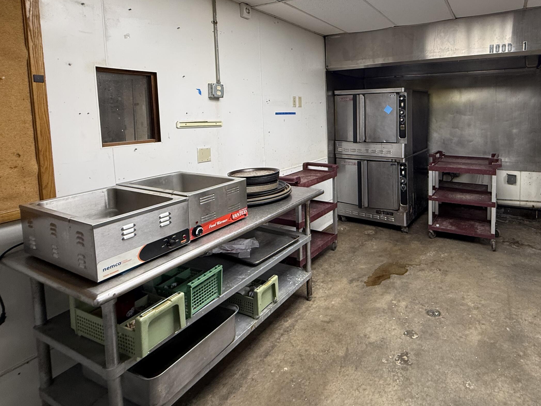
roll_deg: +0.6
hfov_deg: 79.2
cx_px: 358
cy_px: 135
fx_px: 313
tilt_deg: -4.8
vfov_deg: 64.2
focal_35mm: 20
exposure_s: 1/60
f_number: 2.2
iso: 200
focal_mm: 2.22
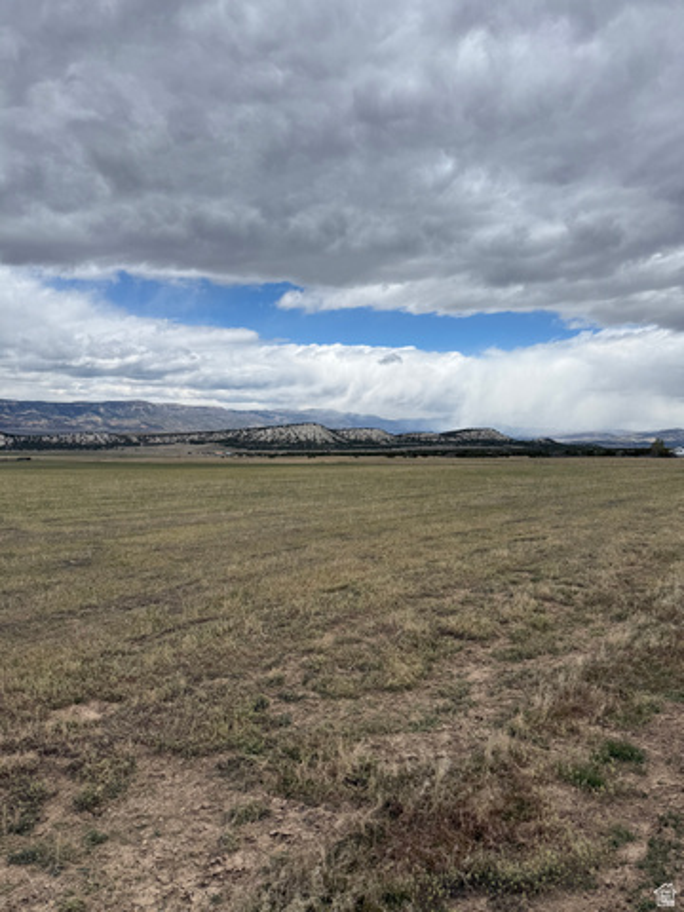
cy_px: 456
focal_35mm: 24
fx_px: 632
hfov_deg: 56.8
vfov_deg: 71.6
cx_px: 342
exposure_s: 1/7353
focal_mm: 6.76
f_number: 1.78
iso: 80
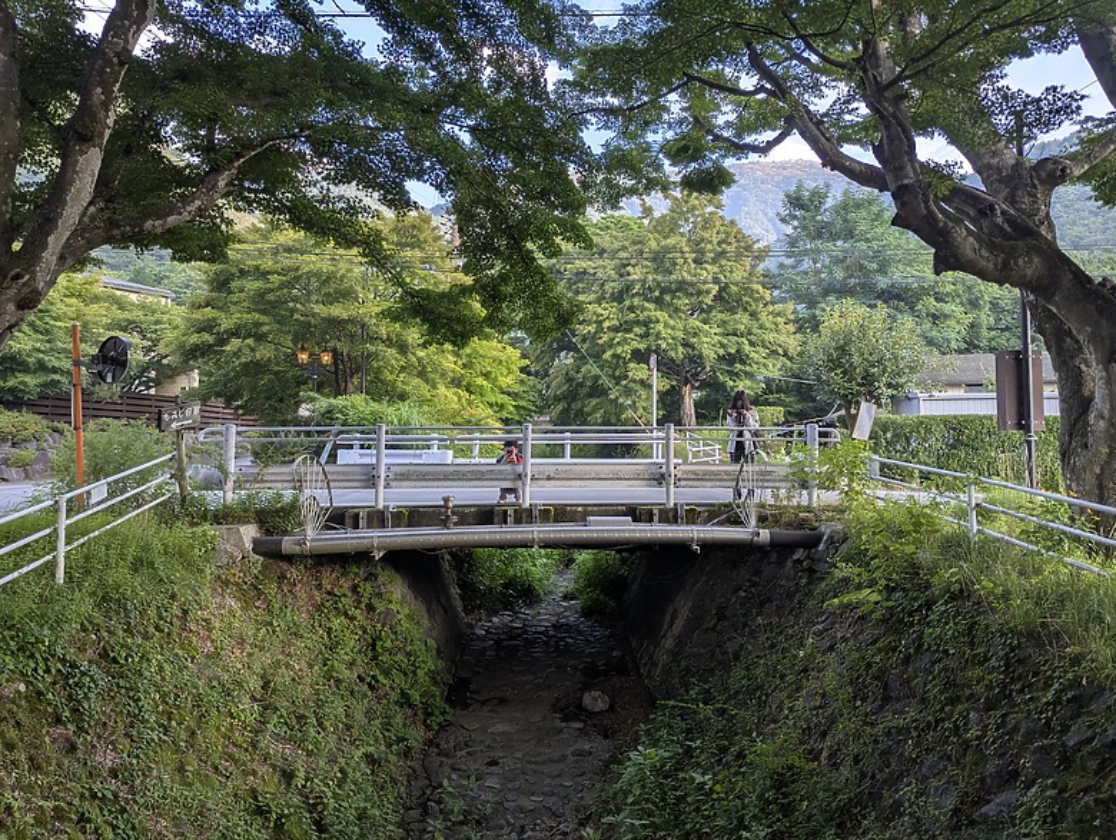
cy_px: 420
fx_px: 775
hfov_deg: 71.5
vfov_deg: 56.9
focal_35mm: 24
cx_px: 558
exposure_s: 1/190
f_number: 1.85
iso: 44
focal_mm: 6.81
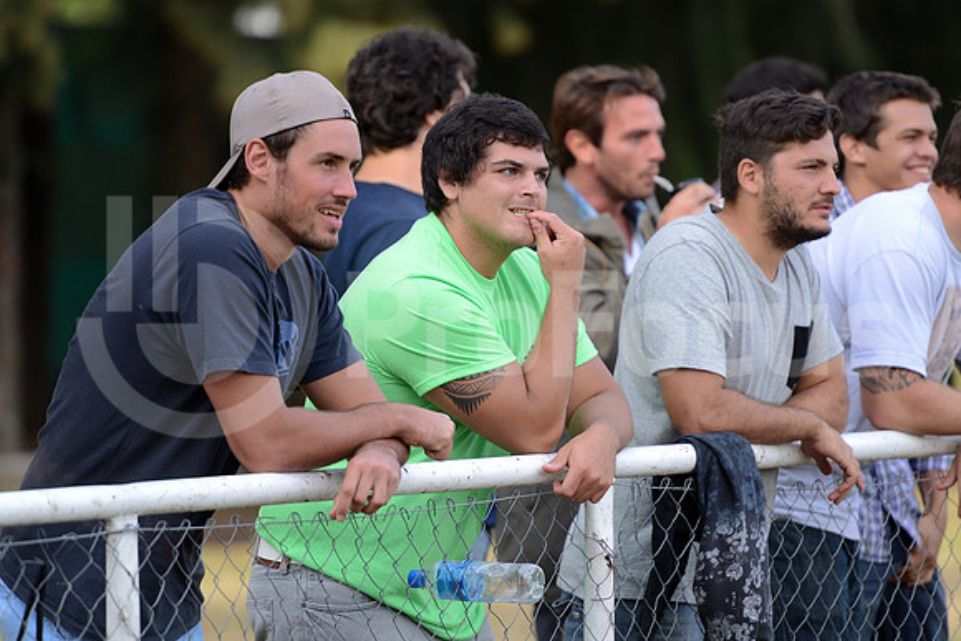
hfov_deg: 7.6
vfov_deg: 5.1
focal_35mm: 270
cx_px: 480
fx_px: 7209
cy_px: 320
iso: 640
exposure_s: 1/500
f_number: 4
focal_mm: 270
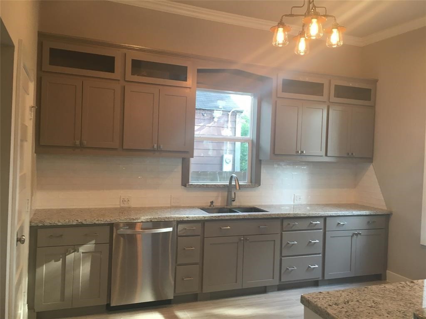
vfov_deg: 48.2
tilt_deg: +0.9
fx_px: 357
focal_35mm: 29
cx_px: 213
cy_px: 160
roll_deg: -1.9
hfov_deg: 61.7
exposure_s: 1/30
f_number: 2.2
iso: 80
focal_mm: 4.15
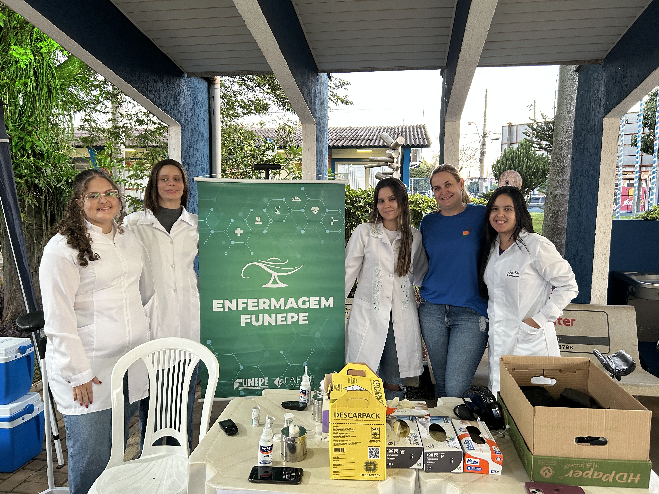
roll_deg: -0.5
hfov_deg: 67.3
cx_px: 330
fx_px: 495
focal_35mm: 26
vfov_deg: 53.1
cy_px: 247
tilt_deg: -6.8
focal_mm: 5.7
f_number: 1.5
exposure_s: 1/60
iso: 160
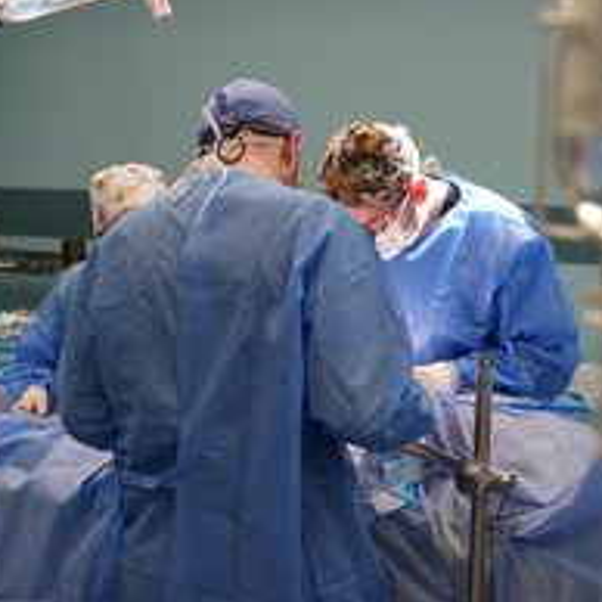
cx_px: 301
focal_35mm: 63
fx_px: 1240
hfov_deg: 27.3
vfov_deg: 27.3
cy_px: 253
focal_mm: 36
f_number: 4
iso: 500
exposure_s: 1/160
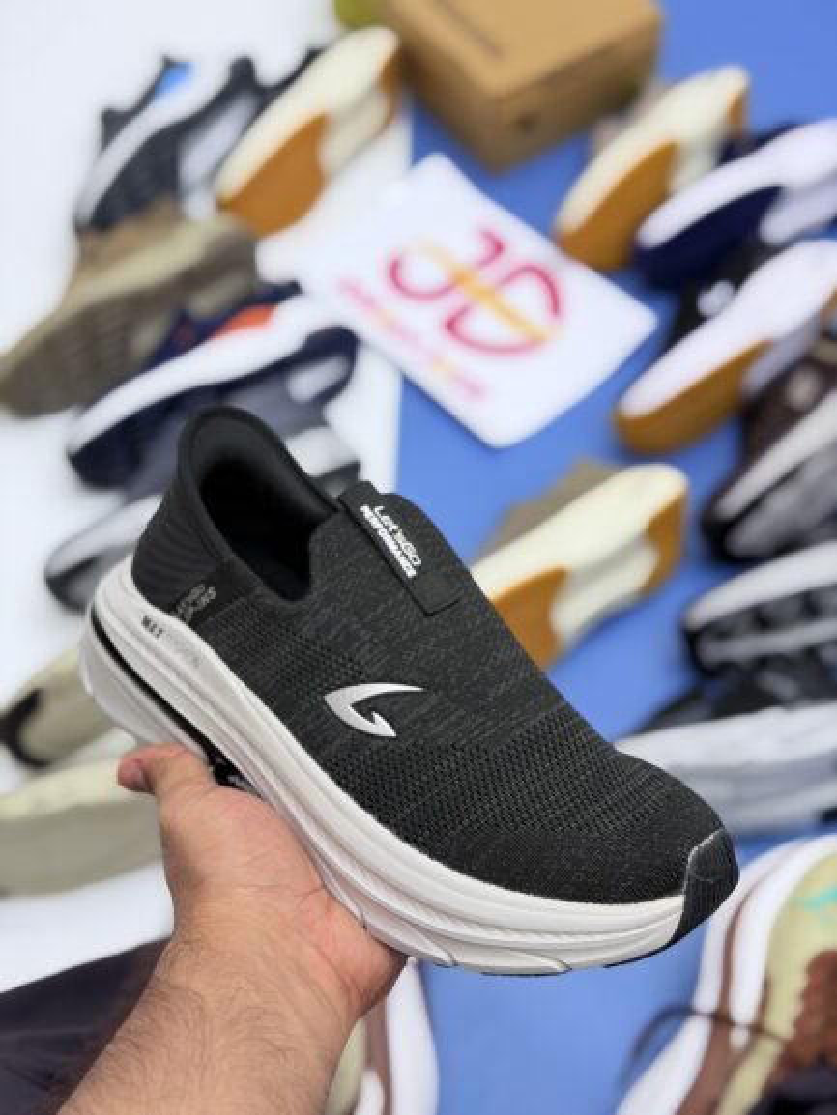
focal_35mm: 48
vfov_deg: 39.6
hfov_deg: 30.3
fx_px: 1547
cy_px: 558
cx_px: 418
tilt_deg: -52.8
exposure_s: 1/233
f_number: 1.78
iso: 64
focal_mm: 6.76
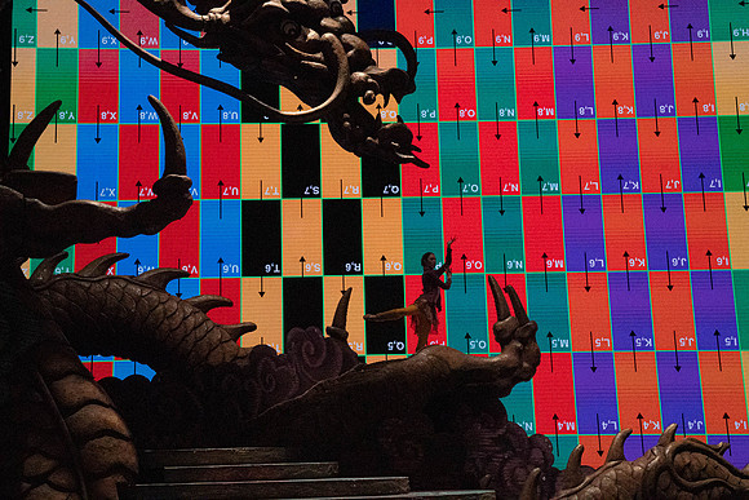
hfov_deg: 28.8
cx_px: 374
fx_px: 1457
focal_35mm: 70
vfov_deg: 19.5
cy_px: 250
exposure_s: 1/400
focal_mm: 70
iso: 25600
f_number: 9
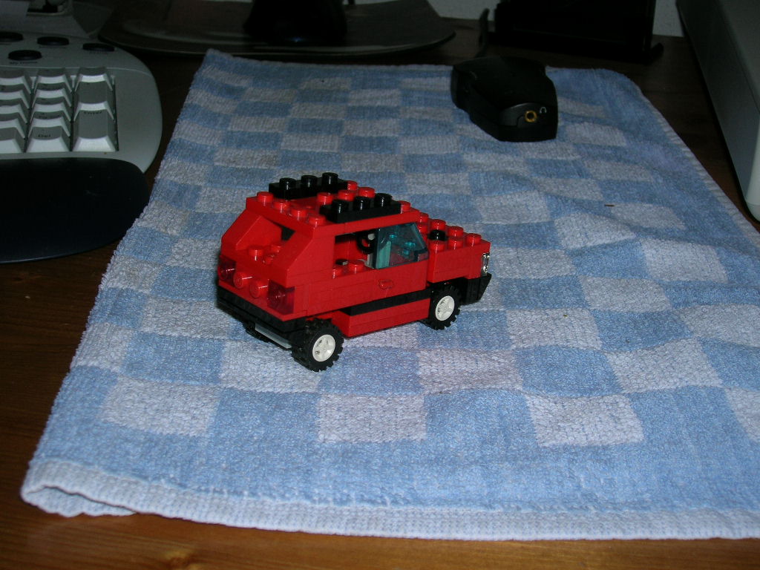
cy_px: 285
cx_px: 380
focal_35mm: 50
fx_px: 1098
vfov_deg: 29.1
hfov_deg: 38.2
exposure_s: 1/60.1
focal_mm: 8.4
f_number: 3.3
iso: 50
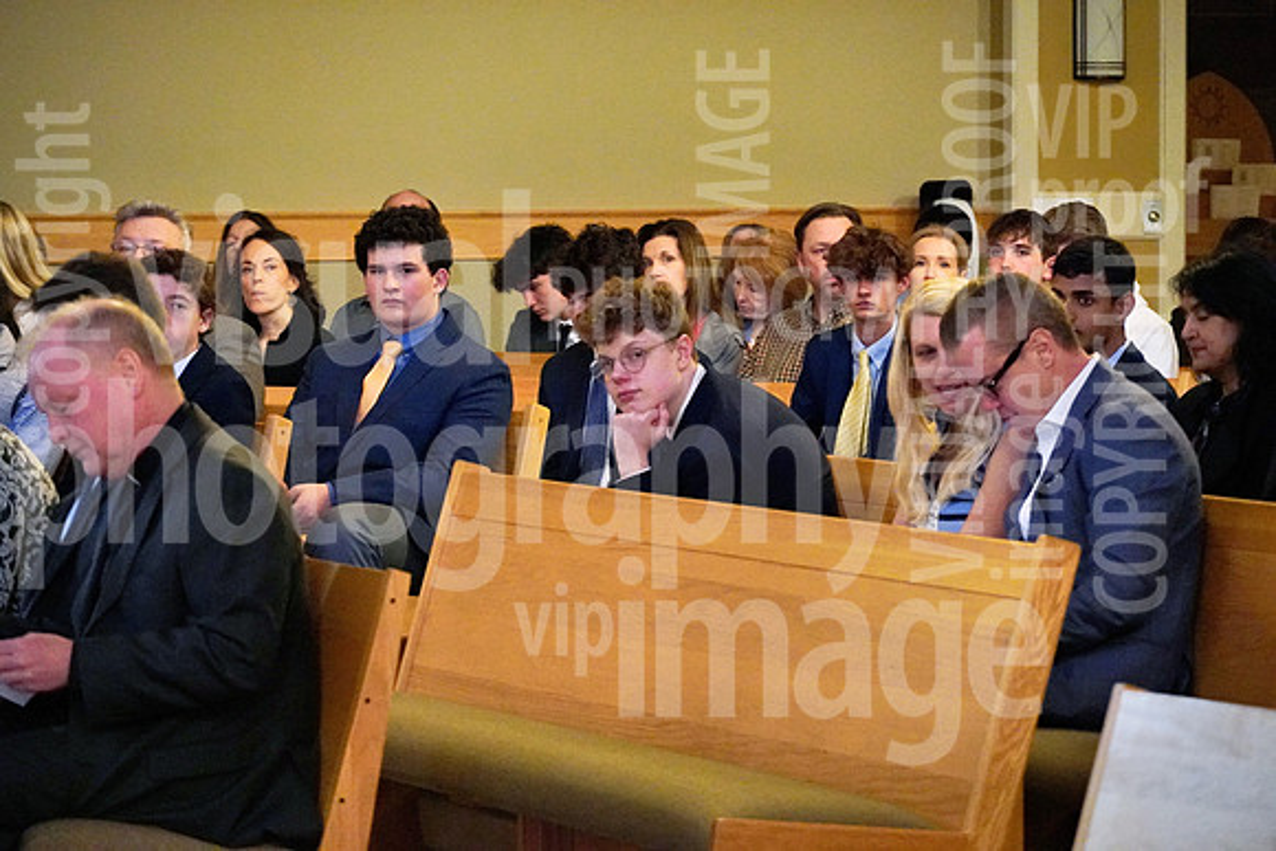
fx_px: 7179
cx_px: 638
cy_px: 426
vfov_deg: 6.8
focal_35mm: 202
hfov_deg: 10.2
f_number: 5.6
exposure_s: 1/80
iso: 8000
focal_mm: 135
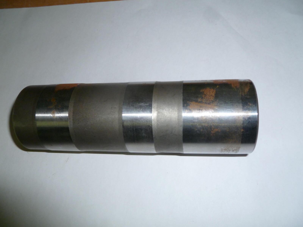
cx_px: 152
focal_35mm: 28
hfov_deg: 63.4
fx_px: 245
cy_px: 114
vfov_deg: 49.7
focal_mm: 5
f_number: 3.3
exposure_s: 1/30
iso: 160
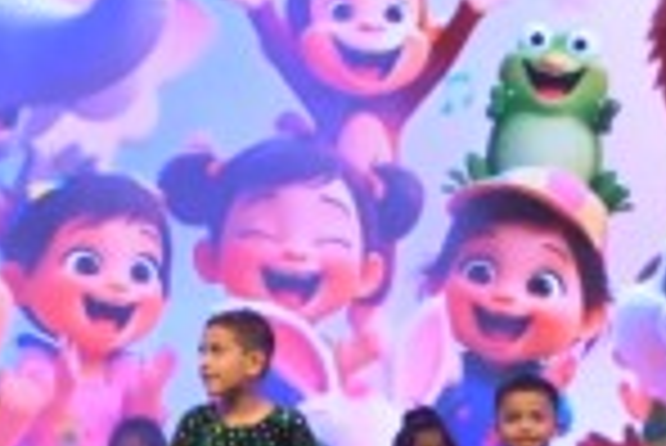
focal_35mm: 227
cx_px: 378
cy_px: 426
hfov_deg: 9.1
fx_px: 4204
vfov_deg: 6.1
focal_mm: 28
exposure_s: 1/125
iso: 1600
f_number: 14
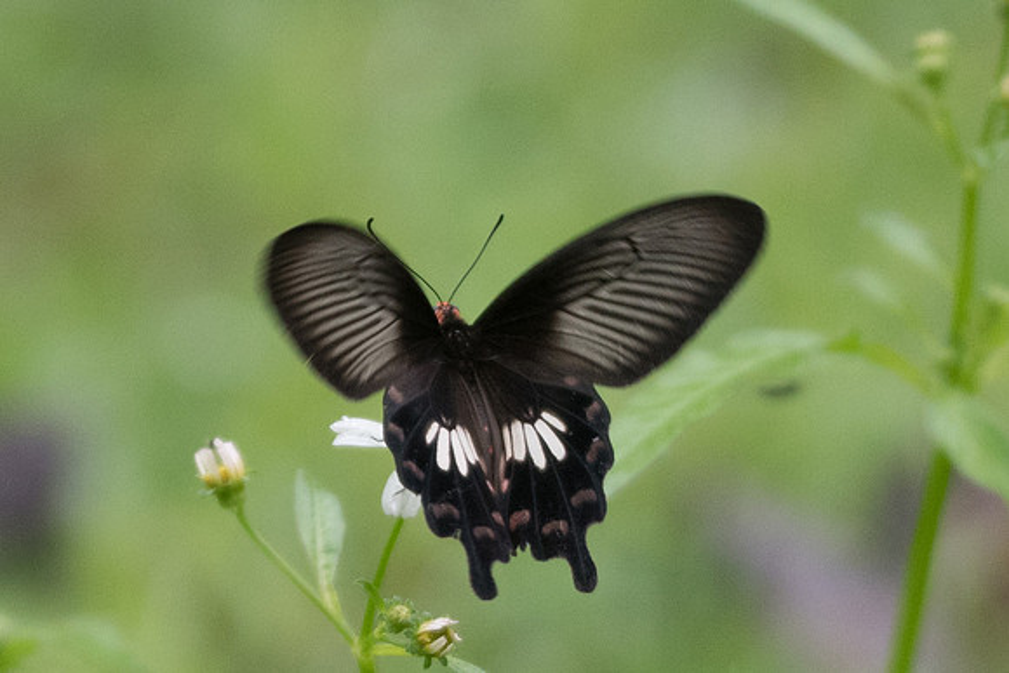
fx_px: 22455
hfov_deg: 2.6
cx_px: 279
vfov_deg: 1.7
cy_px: 466
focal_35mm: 801
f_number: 3.2
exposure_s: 1/640
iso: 800
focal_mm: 150
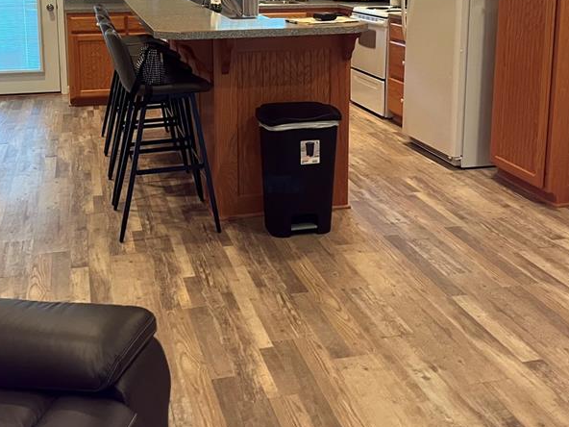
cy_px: 63
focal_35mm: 45
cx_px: 253
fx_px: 740
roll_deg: -0.1
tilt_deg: -9.7
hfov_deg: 42.0
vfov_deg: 31.0
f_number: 1.6
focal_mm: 5.1
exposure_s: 1/60
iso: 320
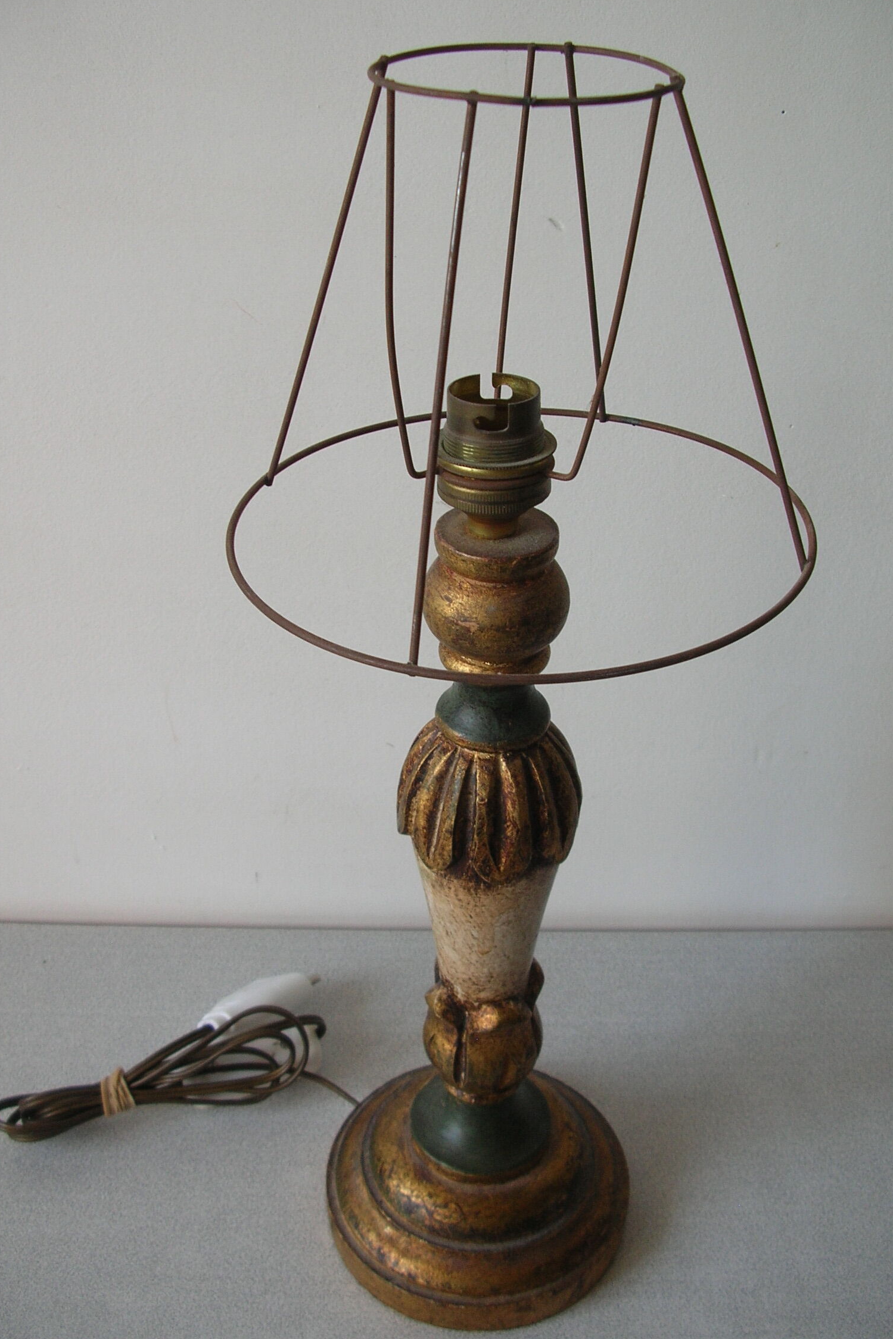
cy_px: 678
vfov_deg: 51.9
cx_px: 485
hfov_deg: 35.9
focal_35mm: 37
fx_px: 1377
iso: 50
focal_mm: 5.8
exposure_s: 1/41.8
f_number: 2.8
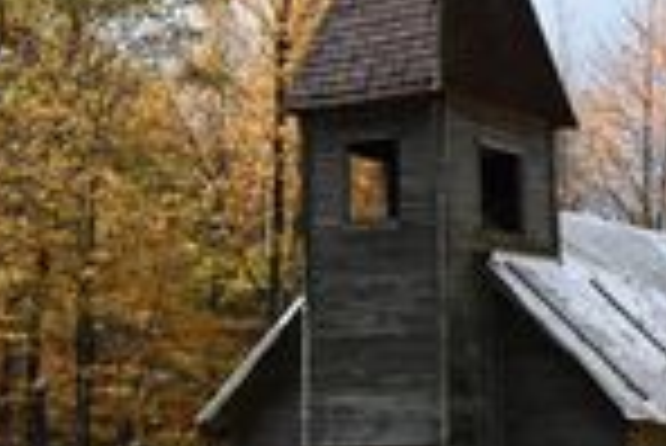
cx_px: 940
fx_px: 2555
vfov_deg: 9.9
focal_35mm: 138
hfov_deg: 14.1
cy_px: 351
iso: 100
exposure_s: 1/400
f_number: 5
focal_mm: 40
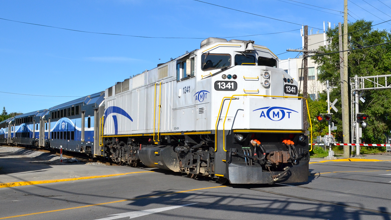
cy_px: 91
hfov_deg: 56.6
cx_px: 194
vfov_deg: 33.6
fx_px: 363
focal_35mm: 35
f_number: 8
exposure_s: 1/2000
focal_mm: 22
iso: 400
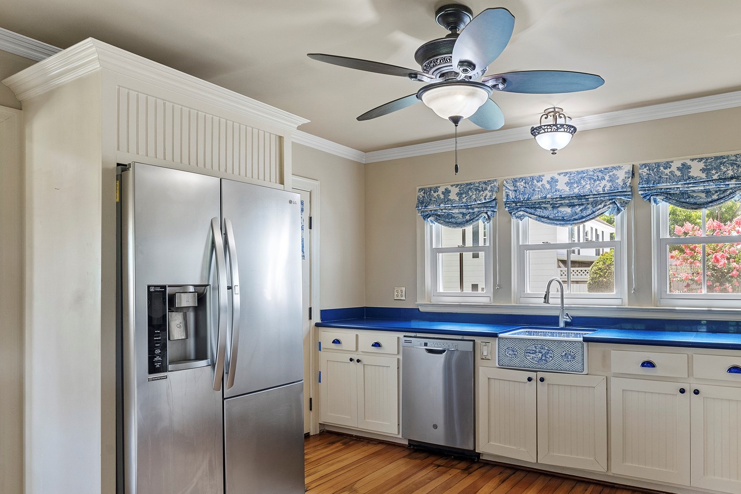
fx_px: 473
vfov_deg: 54.9
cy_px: 283
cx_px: 466
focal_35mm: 23
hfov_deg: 74.7
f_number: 8
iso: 400
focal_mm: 16
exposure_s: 1/5
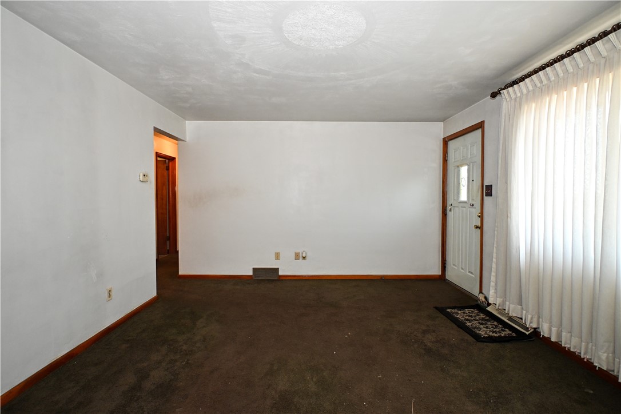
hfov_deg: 90.0
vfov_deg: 67.4
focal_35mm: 18
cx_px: 310
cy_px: 207
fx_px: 310
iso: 800
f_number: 4
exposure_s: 1/60
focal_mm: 12
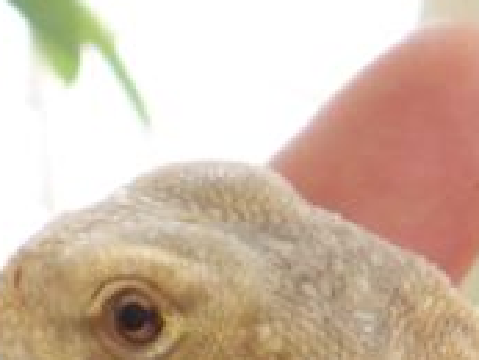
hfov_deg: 13.7
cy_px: 532
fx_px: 1994
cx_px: 269
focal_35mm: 144
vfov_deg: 10.0
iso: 200
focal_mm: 6.4
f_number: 3.9
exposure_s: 1/30
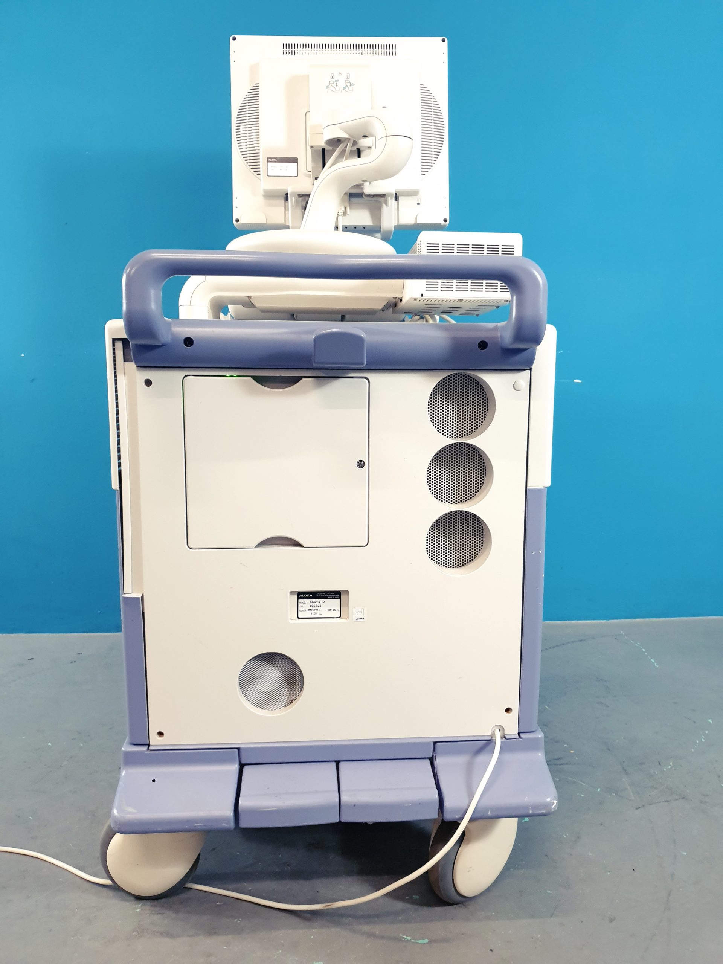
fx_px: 724
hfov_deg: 53.1
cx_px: 362
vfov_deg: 67.3
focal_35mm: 26
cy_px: 482
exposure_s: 1/50
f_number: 1.5
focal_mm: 4.3
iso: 200
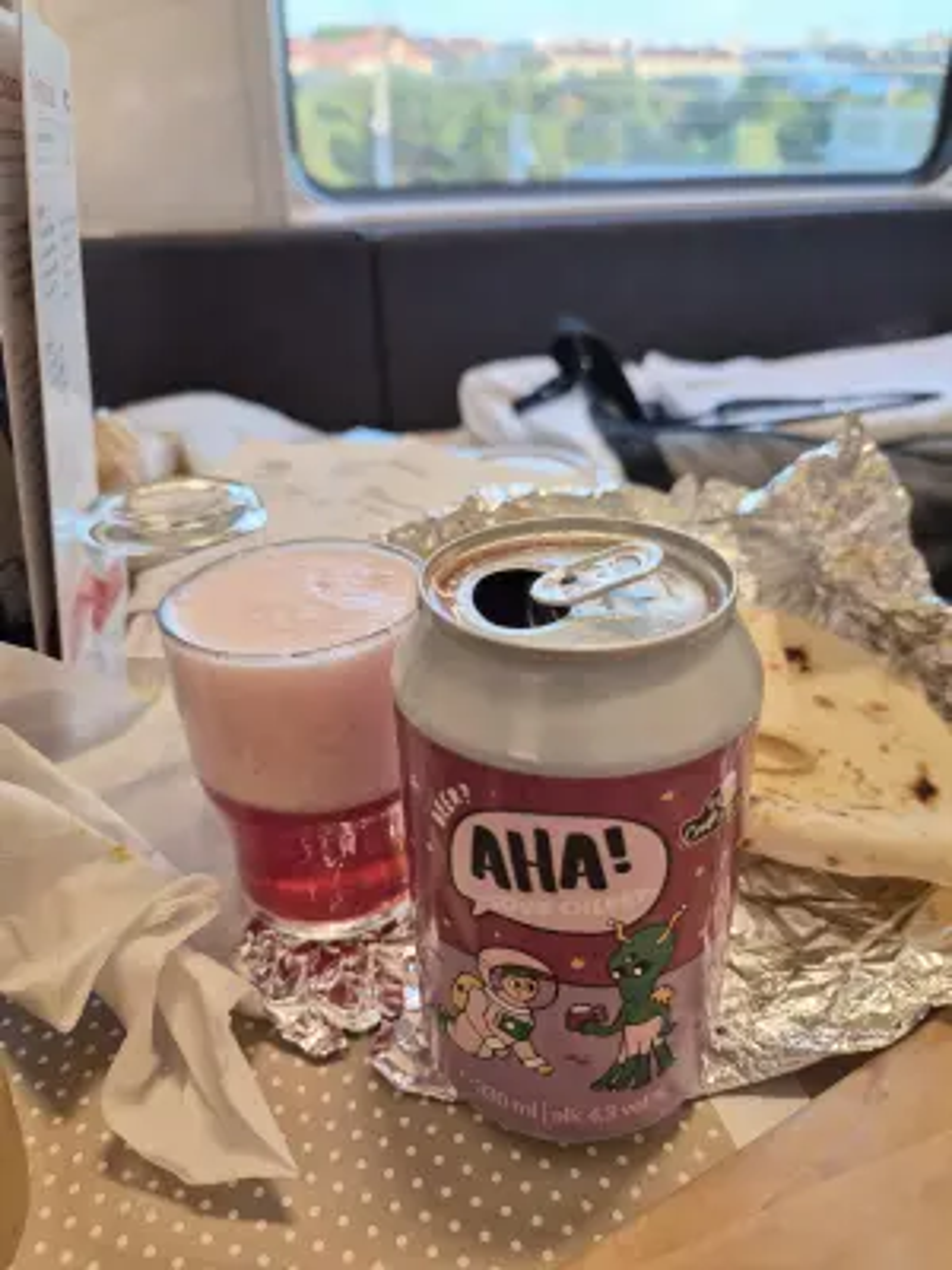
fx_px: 843
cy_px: 635
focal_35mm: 23
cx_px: 476
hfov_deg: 58.9
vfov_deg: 73.9
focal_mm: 5.4
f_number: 1.8
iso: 160
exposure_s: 1/52
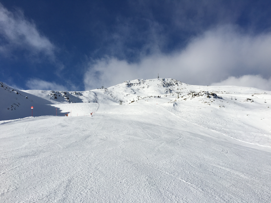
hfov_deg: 61.7
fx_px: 227
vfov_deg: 48.2
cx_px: 136
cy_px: 102
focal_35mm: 29
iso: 25
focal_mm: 4.15
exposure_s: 1/3846
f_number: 2.2
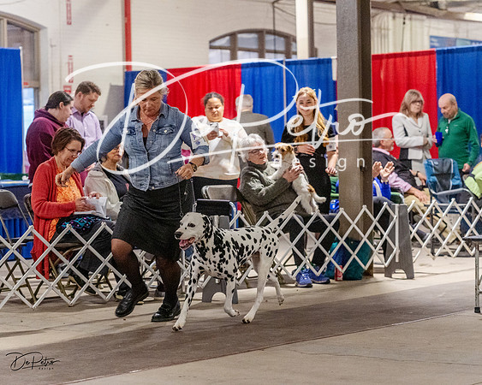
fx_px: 1381
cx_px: 241
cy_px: 192
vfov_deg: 15.9
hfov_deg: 19.8
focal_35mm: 97
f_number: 4
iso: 6400
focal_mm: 86
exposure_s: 1/400
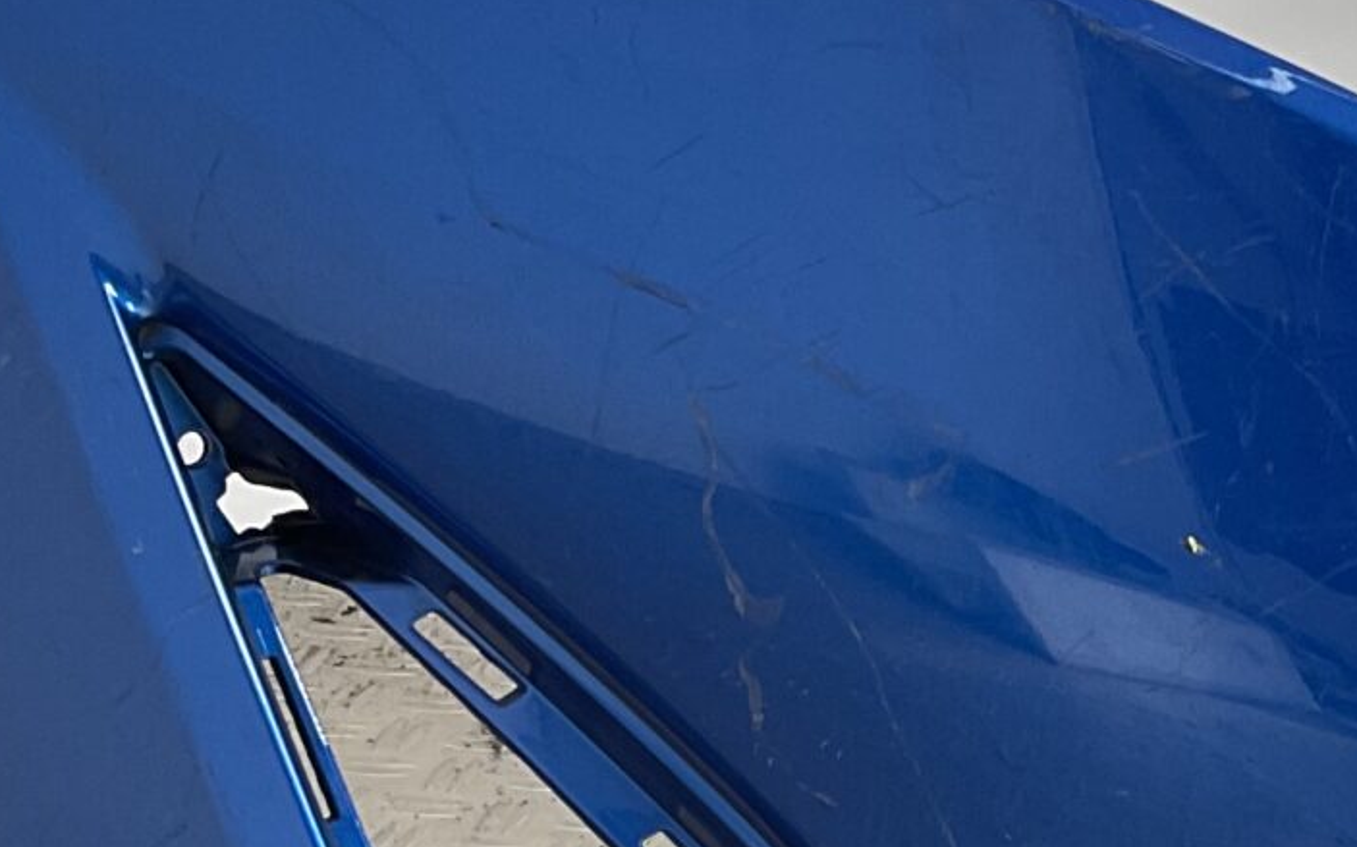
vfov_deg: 11.7
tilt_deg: -21.7
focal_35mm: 112
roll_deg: -3.0
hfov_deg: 18.2
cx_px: 1336
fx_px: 4141
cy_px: 606
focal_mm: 3
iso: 16
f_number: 1.8
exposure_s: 1/251
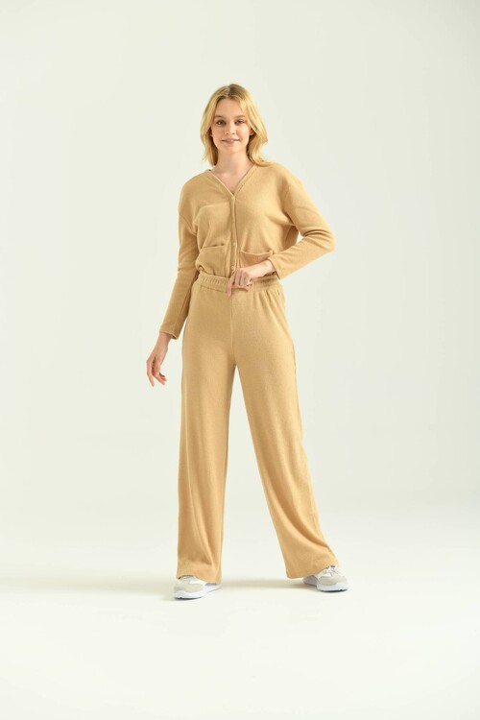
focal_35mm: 80
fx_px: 1600
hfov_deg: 17.1
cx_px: 240
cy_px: 360
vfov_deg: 25.4
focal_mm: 80
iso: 125
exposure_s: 1/160
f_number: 5.6
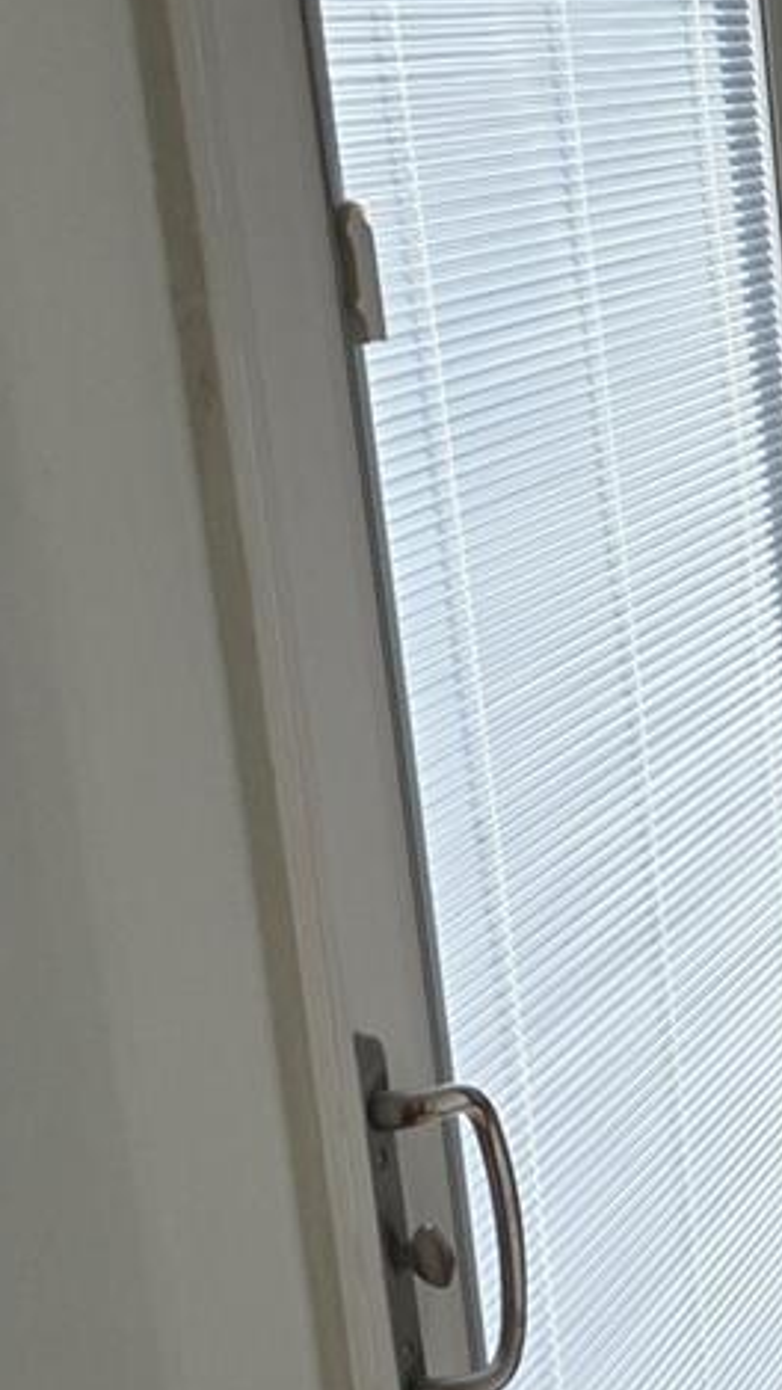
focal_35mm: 82
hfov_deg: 13.2
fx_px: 3021
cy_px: 806
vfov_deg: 25.9
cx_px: 1437
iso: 50
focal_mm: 6.3
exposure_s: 1/359
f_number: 1.7
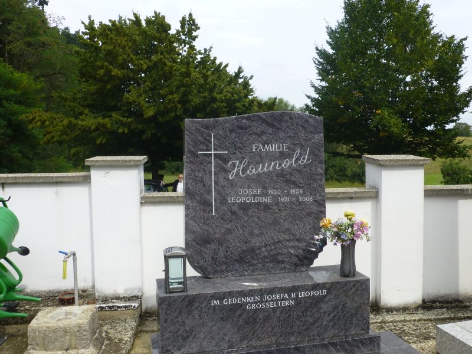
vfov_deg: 41.8
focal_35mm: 34
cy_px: 177
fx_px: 464
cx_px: 236
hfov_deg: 54.0
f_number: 3.7
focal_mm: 6.1
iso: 100
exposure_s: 1/640
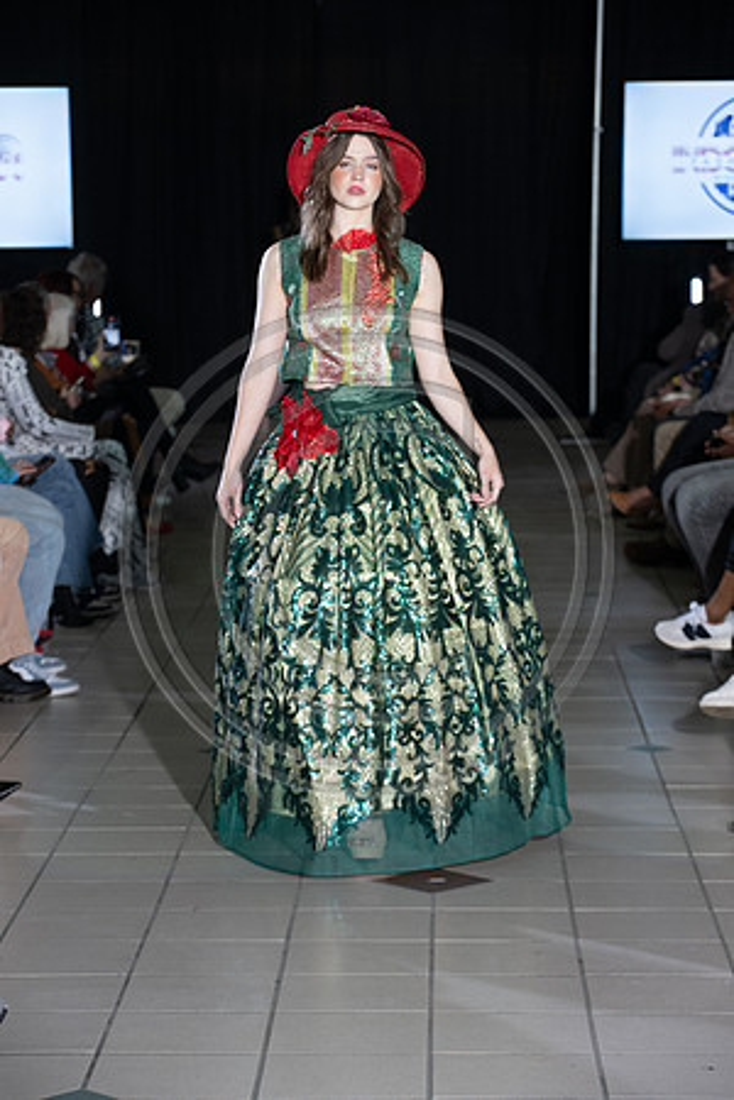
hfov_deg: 13.0
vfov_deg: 19.5
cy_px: 550
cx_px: 367
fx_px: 3211
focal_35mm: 105
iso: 1250
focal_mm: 105
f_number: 5.6
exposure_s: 1/160
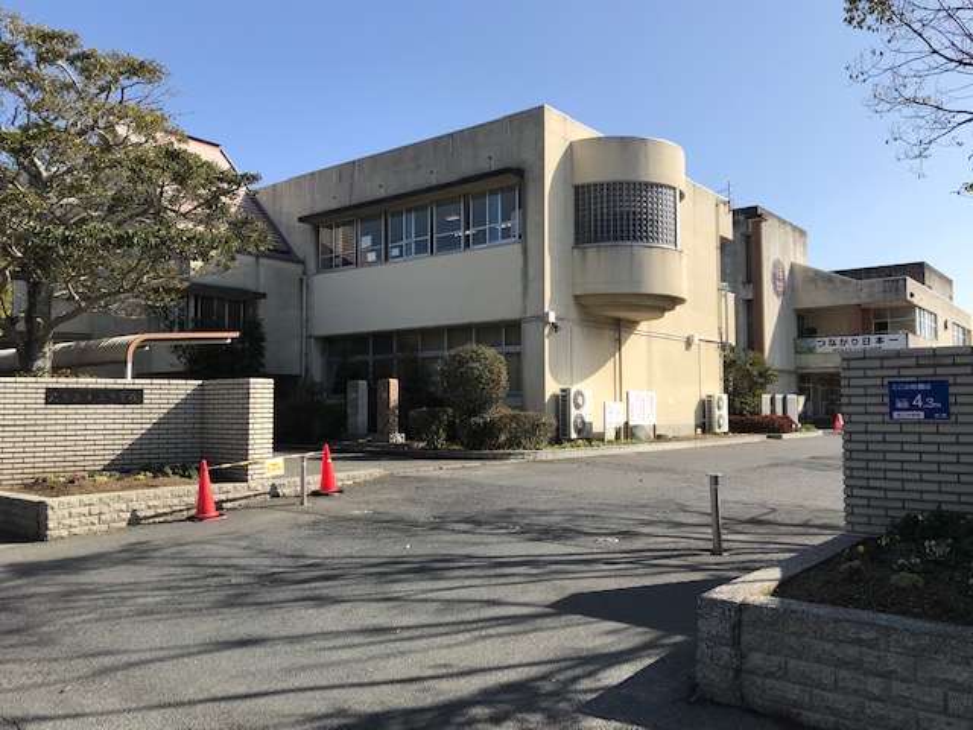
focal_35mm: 28
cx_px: 486
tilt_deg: +3.5
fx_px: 787
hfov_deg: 63.4
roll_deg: +0.0
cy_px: 365
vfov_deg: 49.7
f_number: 1.8
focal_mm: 3.99
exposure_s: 1/2083
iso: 20
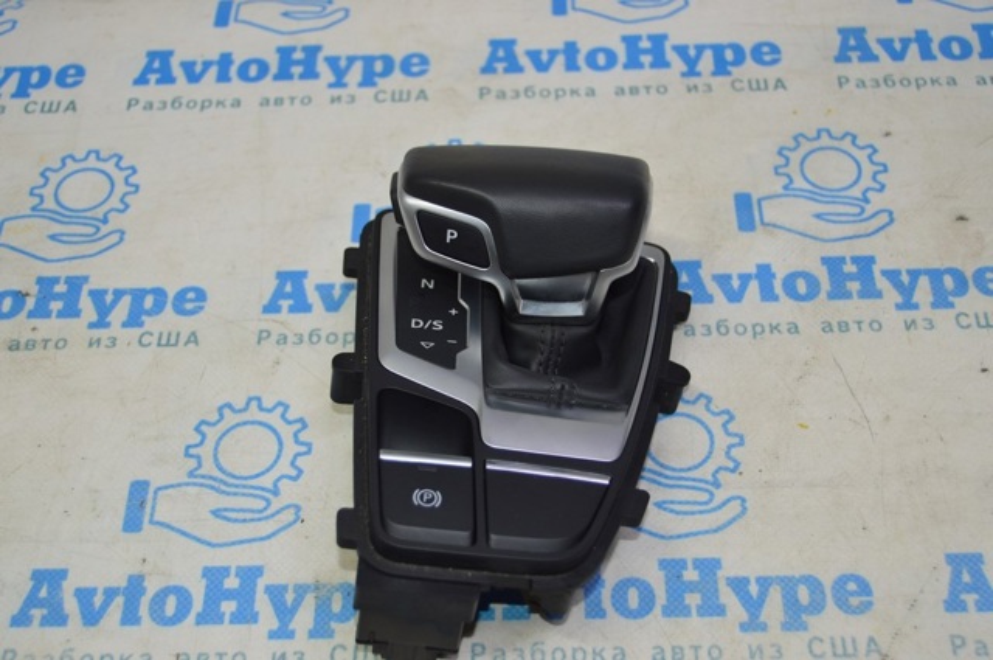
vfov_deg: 28.0
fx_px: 1322
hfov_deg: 41.2
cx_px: 496
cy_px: 330
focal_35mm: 48
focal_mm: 32
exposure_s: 1/60
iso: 450
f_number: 4.5
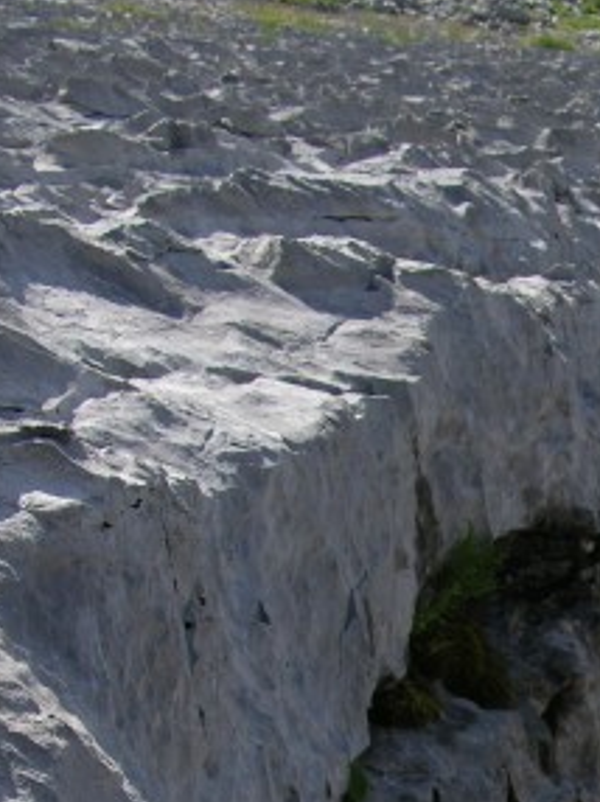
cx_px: 743
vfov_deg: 19.9
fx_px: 2176
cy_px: 903
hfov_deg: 15.1
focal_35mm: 94
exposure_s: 1/182
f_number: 6.3
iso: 50
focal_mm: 8.9
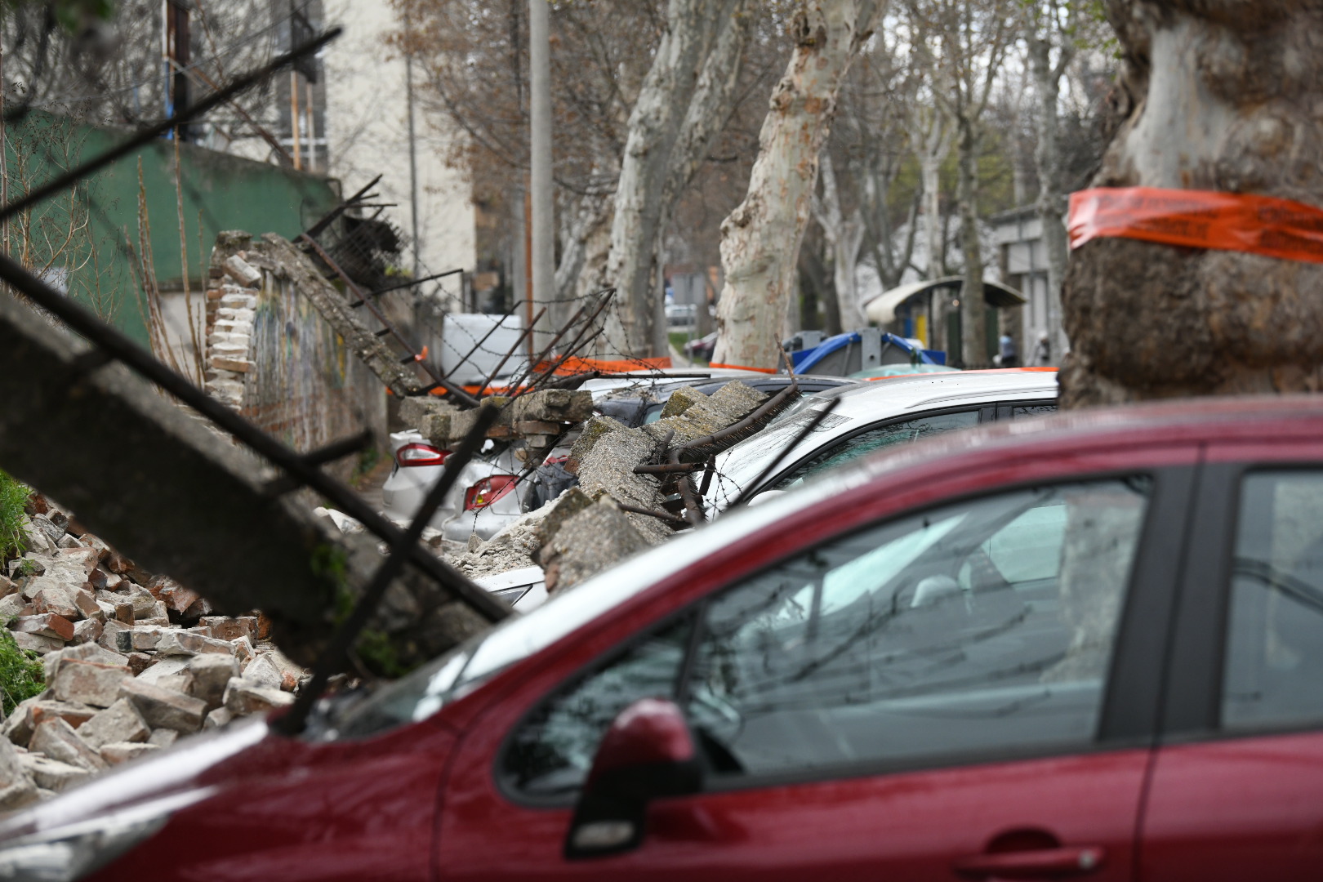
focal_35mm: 120
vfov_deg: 11.4
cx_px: 662
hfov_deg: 17.1
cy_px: 441
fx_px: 4410
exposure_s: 1/2500
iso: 1000
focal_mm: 120
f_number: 4
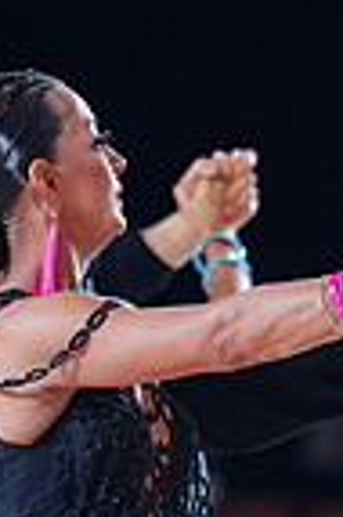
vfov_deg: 2.8
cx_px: 327
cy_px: 687
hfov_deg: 1.9
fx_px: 10586
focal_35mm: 739
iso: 1250
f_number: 2.8
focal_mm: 182
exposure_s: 1/640
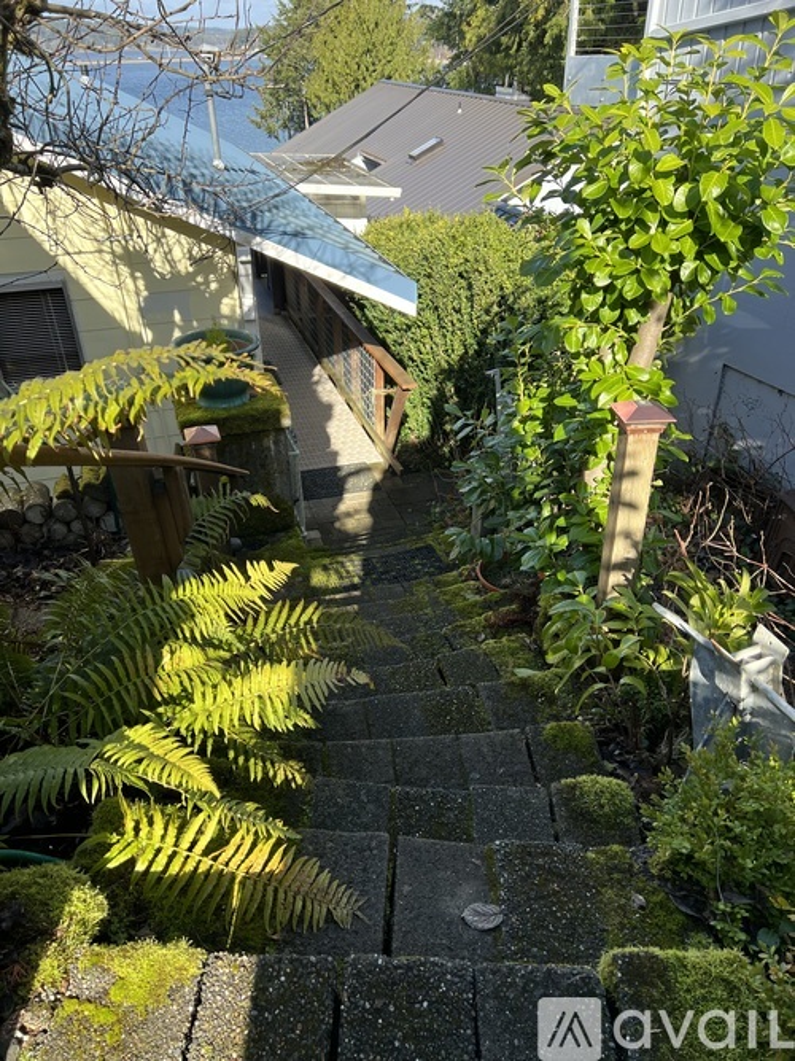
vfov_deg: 67.3
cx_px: 398
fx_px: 796
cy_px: 530
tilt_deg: -28.9
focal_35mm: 26
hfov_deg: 53.0
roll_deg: +0.3
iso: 50
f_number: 1.5
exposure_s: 1/924
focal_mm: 5.7
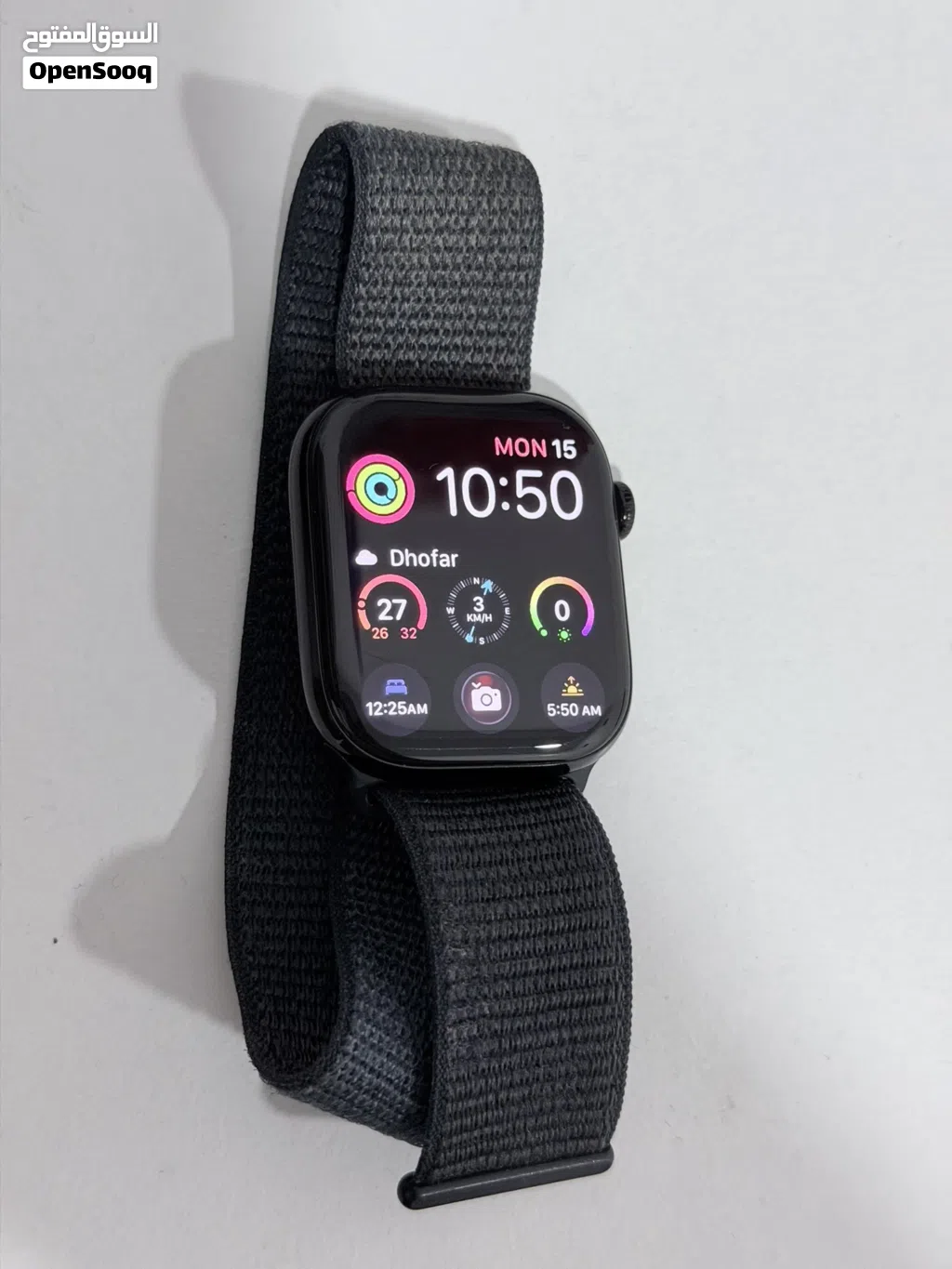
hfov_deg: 30.3
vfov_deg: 39.7
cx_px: 476
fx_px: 1760
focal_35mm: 48
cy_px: 634
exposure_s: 1/45
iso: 250
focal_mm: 6.76
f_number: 1.78
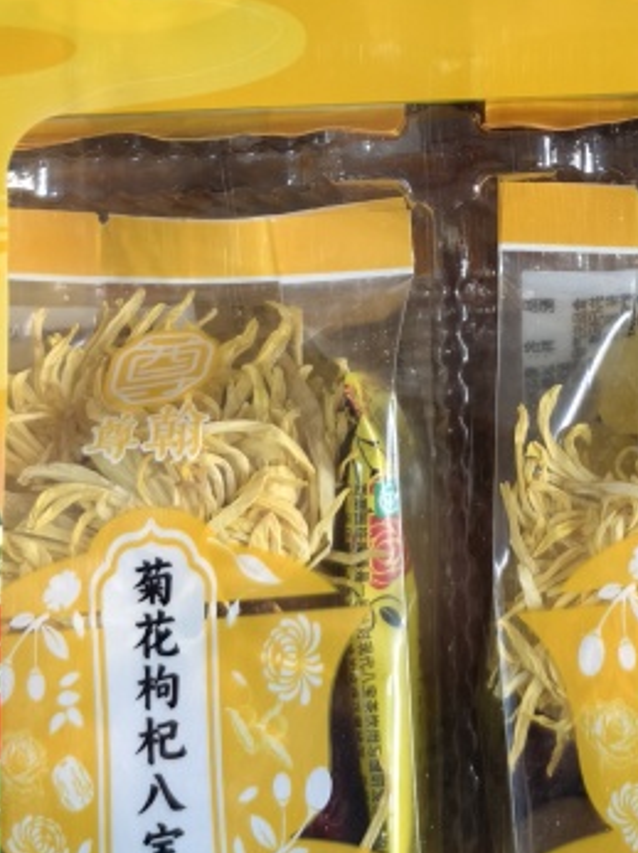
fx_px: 1747
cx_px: 685
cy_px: 97
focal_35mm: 71
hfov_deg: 19.9
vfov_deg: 26.6
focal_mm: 5.6
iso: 525
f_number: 1.57
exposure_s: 1/50
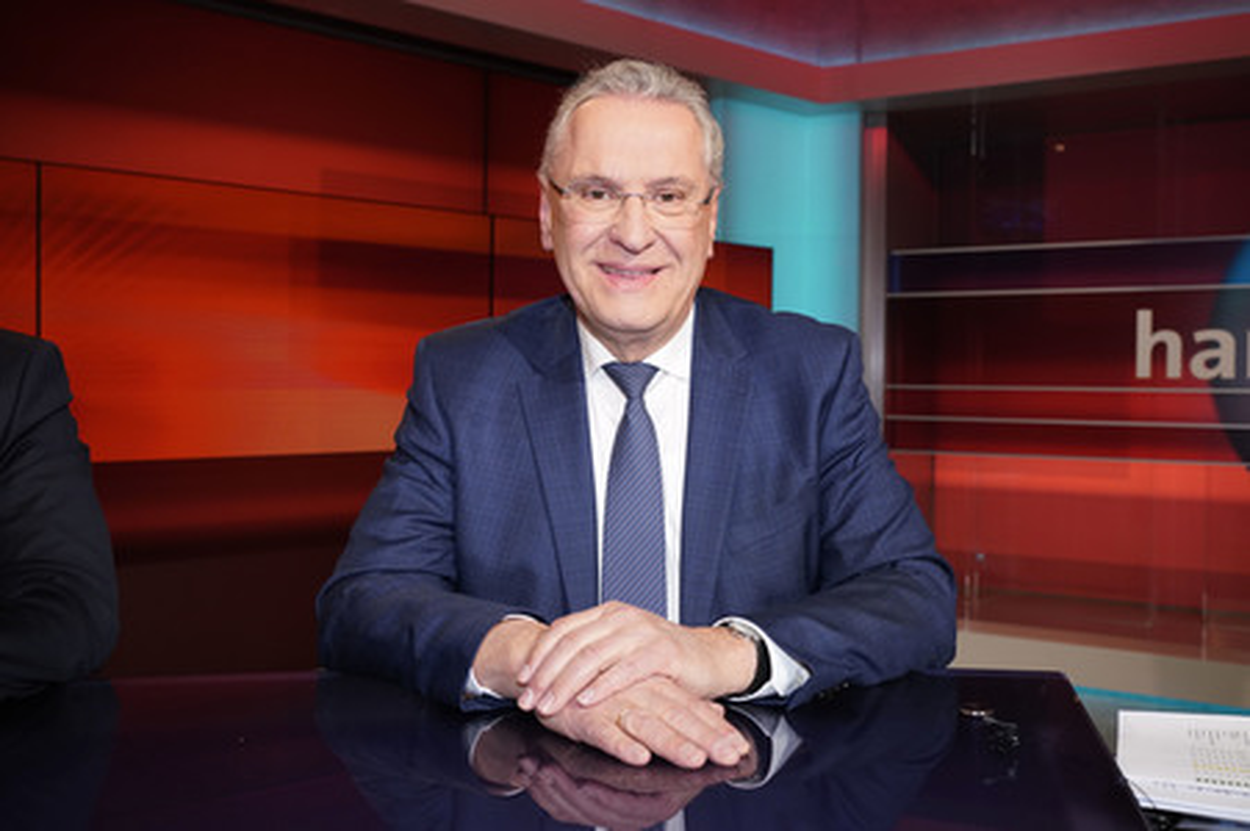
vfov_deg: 42.3
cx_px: 625
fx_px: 1076
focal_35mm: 31
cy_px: 416
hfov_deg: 60.3
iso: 1600
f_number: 5
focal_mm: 31
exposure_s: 1/125
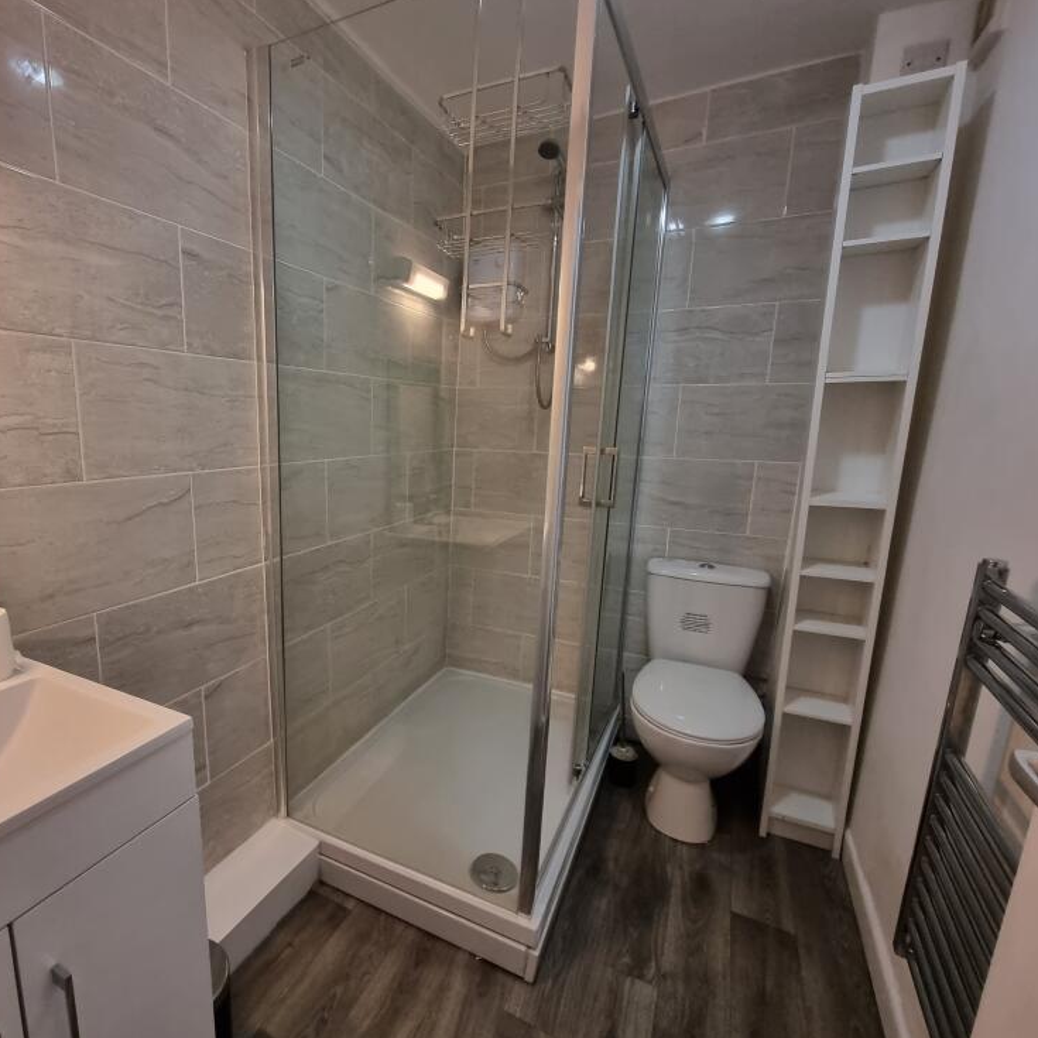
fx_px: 543
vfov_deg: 87.4
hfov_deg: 85.8
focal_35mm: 16
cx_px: 391
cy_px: 534
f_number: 2.2
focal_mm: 2.2
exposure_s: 1/33
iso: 500
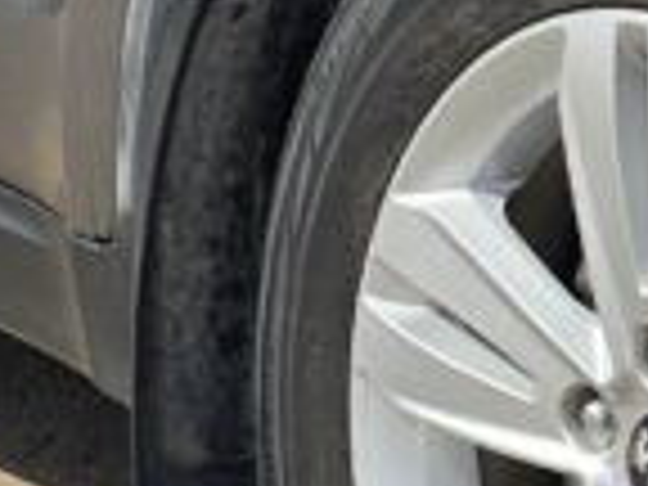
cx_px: 1030
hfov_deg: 11.5
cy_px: -306
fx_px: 3051
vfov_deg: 8.8
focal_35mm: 163
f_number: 1.7
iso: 12
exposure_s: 1/1429
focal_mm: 6.3
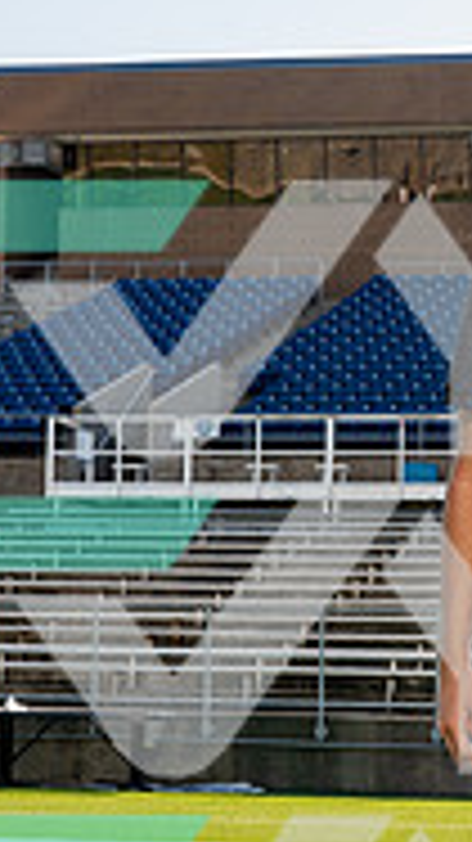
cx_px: 611
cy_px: 639
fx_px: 2139
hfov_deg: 12.2
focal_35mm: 96
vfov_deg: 22.0
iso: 320
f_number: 10
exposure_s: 1/250
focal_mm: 38
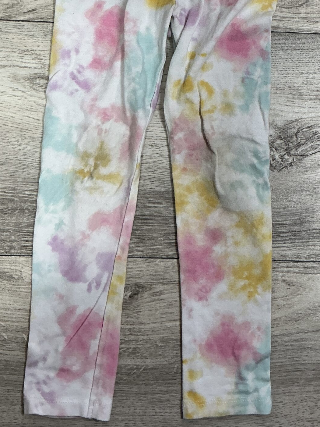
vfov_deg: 35.2
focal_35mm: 53
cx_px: 247
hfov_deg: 27.1
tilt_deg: -83.6
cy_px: 97
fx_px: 653
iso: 50
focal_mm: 3
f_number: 1.8
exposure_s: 1/60
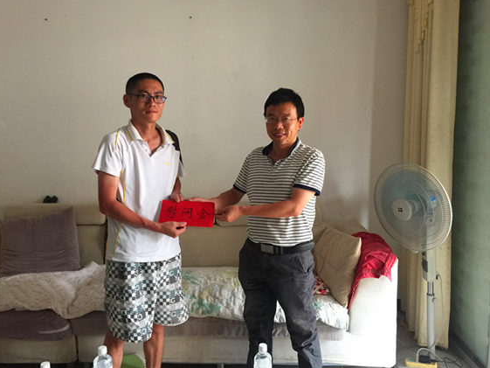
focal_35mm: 31
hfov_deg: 58.3
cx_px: 229
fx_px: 439
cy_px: 174
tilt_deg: -6.4
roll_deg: -1.0
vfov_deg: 45.4
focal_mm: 4.15
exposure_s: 1/15
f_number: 2.2
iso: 100
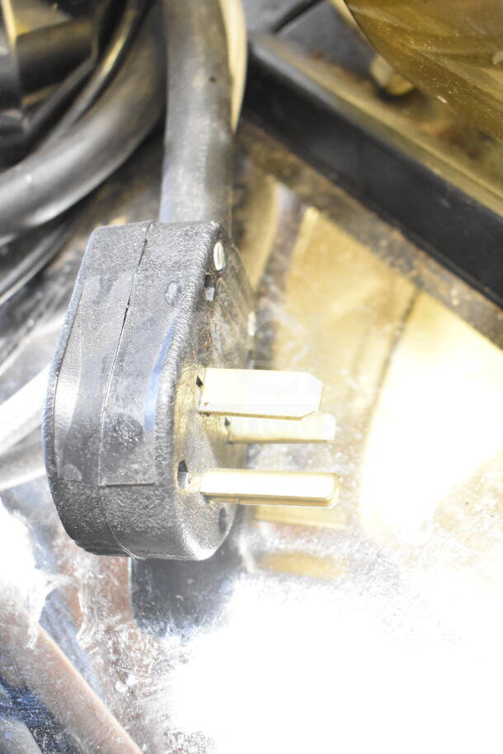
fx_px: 880
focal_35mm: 42
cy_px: 377
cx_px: 252
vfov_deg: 46.4
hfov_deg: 31.9
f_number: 4.2
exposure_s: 1/50
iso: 5000
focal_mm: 28
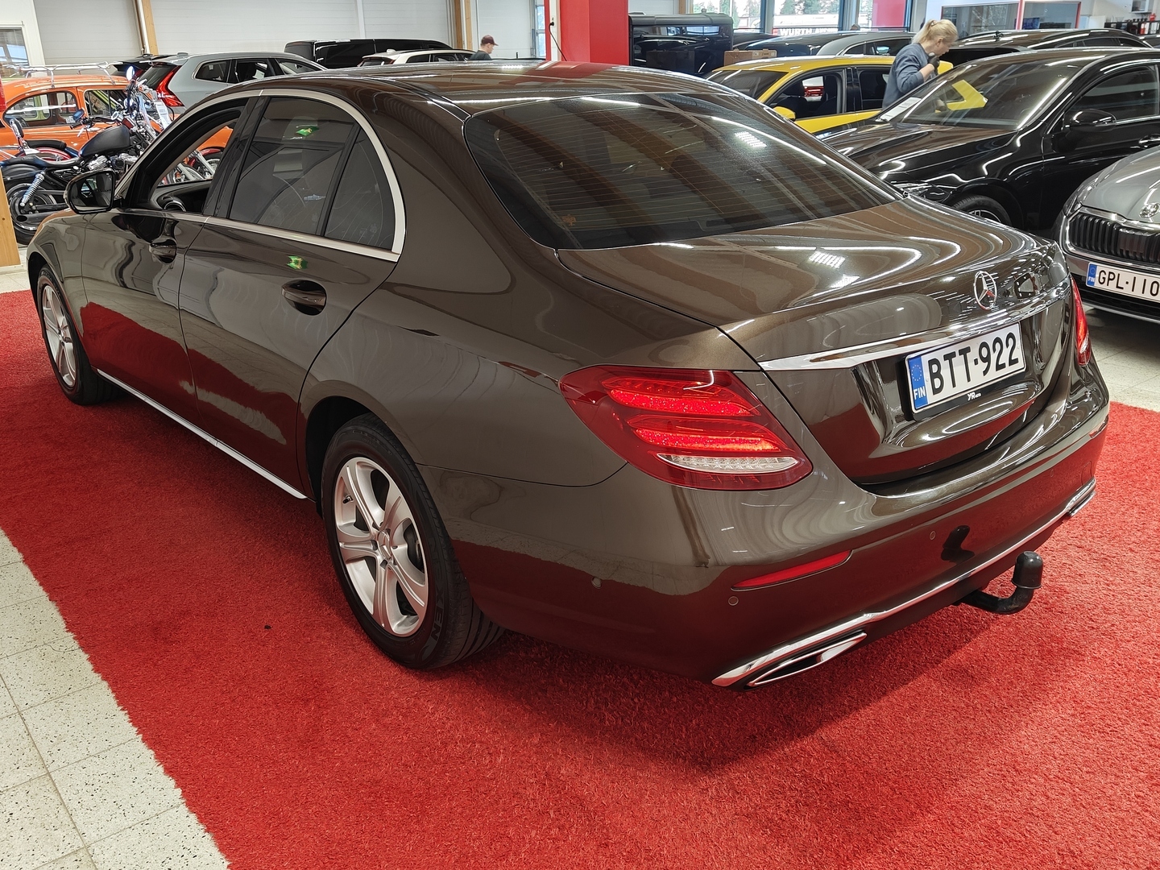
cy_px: 435
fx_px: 1039
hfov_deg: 58.4
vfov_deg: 45.4
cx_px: 580
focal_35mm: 31
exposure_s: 1/50
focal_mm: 5.59
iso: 64
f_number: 1.8
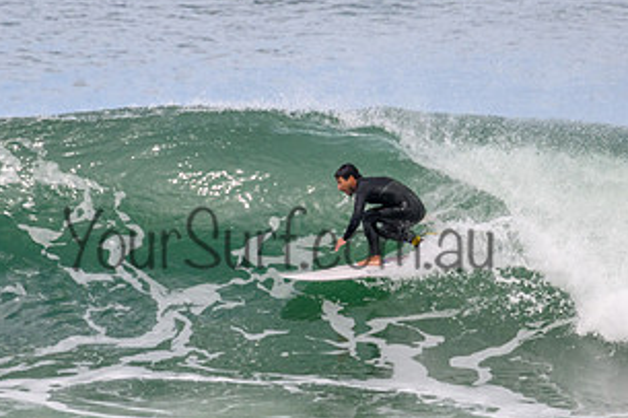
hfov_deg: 1.4
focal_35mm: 1522
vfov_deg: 0.9
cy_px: 221
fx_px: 26535
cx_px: 276
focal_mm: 800
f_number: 11
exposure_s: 1/2000
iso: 1250
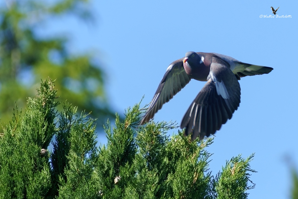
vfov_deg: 2.5
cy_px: 100
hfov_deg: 3.7
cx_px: 149
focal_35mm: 560
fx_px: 4635
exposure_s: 1/2000
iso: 1250
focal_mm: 560
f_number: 8
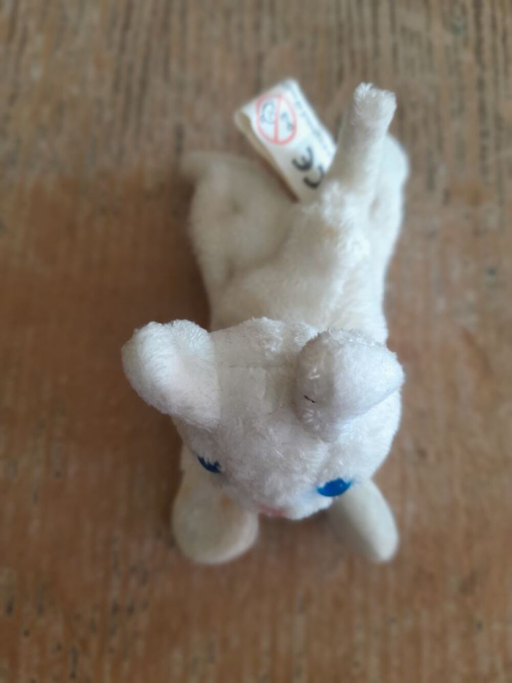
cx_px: 256
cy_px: 342
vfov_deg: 69.4
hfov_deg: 54.9
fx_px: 493
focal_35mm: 25
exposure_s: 1/50
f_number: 2
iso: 160
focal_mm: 4.6
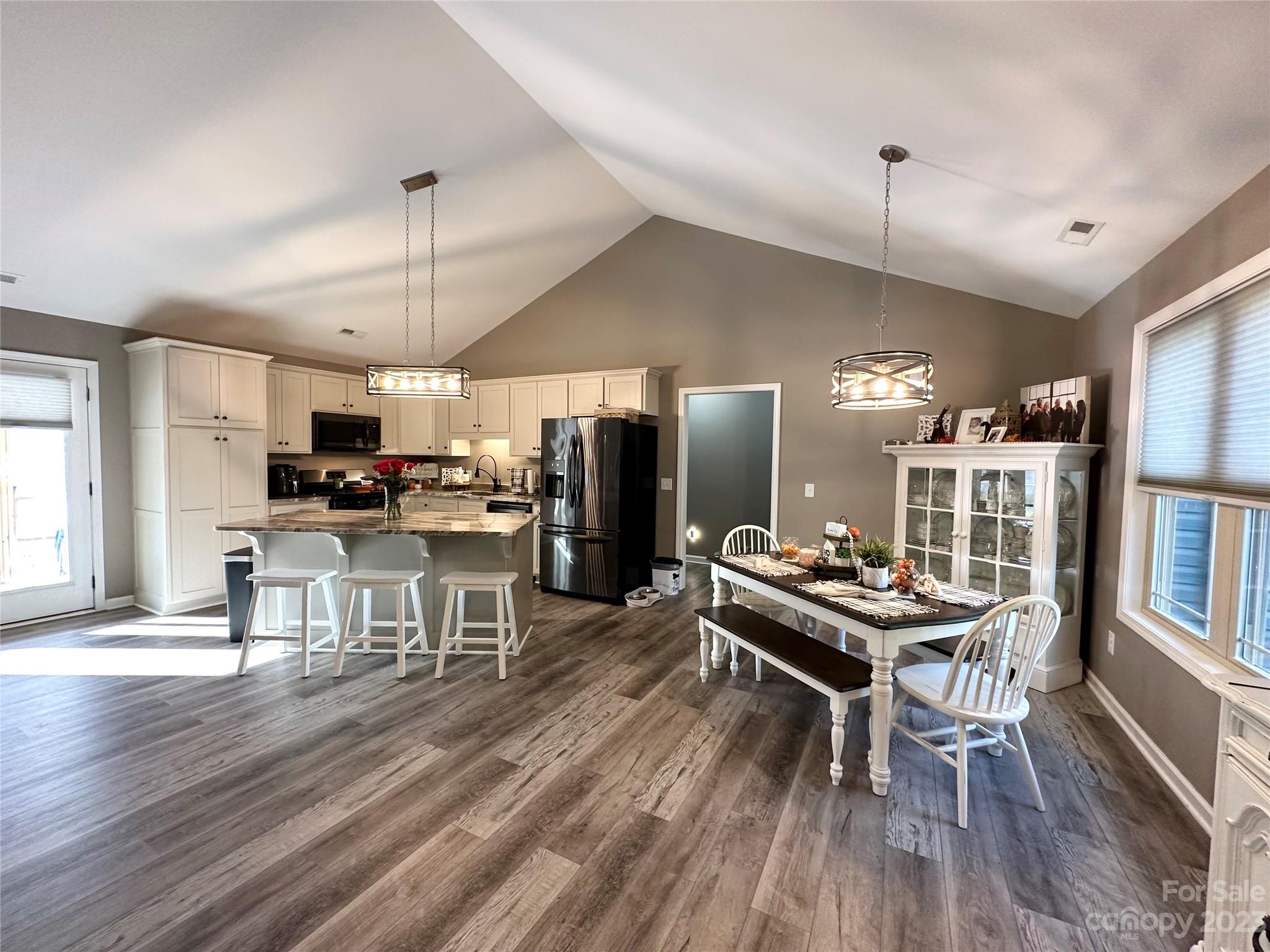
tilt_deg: -2.8
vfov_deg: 85.7
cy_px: 476
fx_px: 514
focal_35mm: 14
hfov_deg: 102.1
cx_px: 635
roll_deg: -1.1
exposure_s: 1/60
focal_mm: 2.22
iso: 200
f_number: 2.2
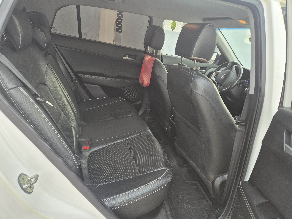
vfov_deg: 58.9
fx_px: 194
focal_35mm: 23
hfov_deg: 73.9
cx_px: 146
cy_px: 110
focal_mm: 5.4
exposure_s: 1/180
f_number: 1.8
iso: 200
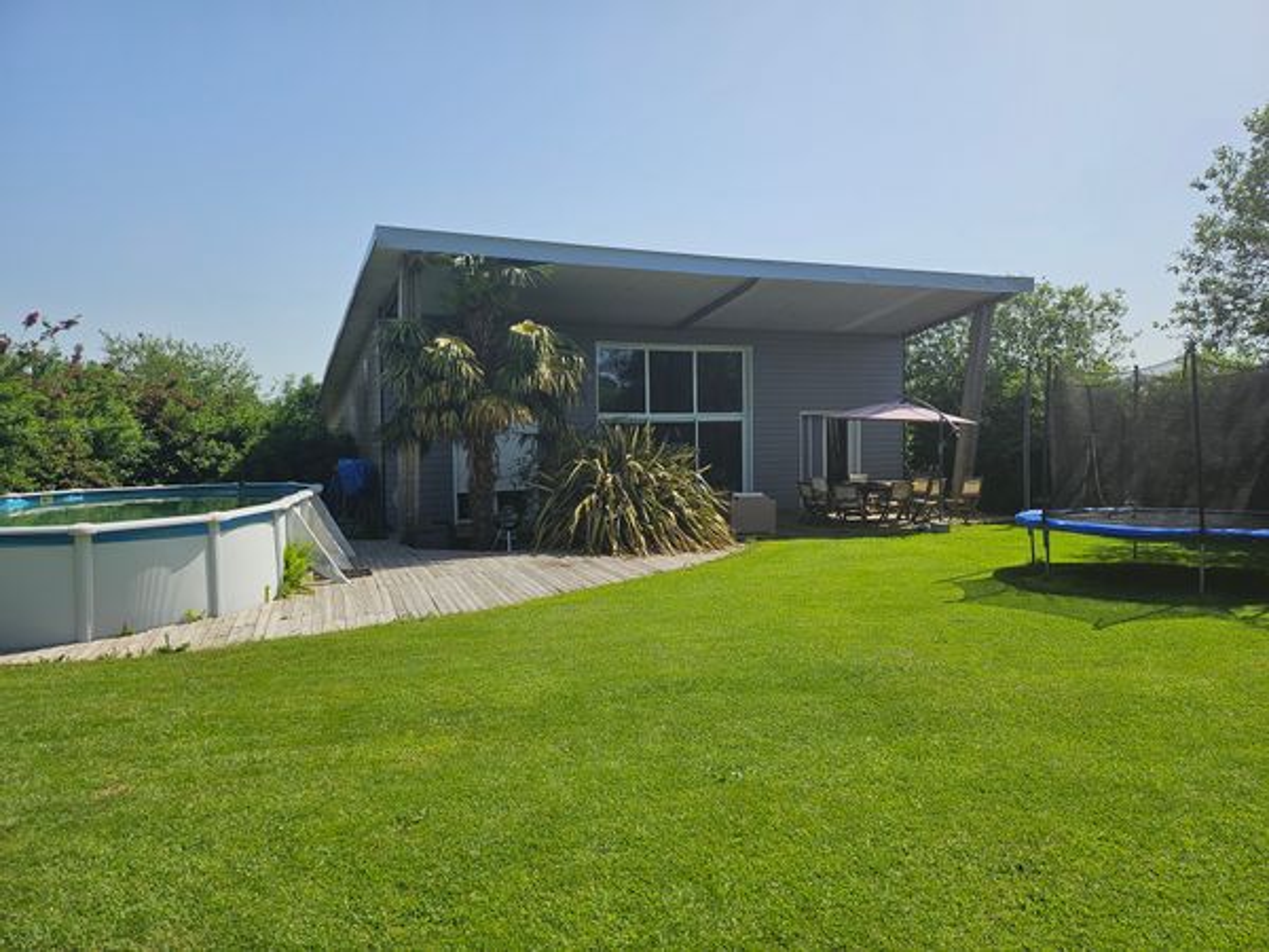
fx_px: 880
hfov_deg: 71.6
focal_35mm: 24
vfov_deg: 56.8
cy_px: 476
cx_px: 634
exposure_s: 1/5034
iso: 50
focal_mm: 5
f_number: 1.8
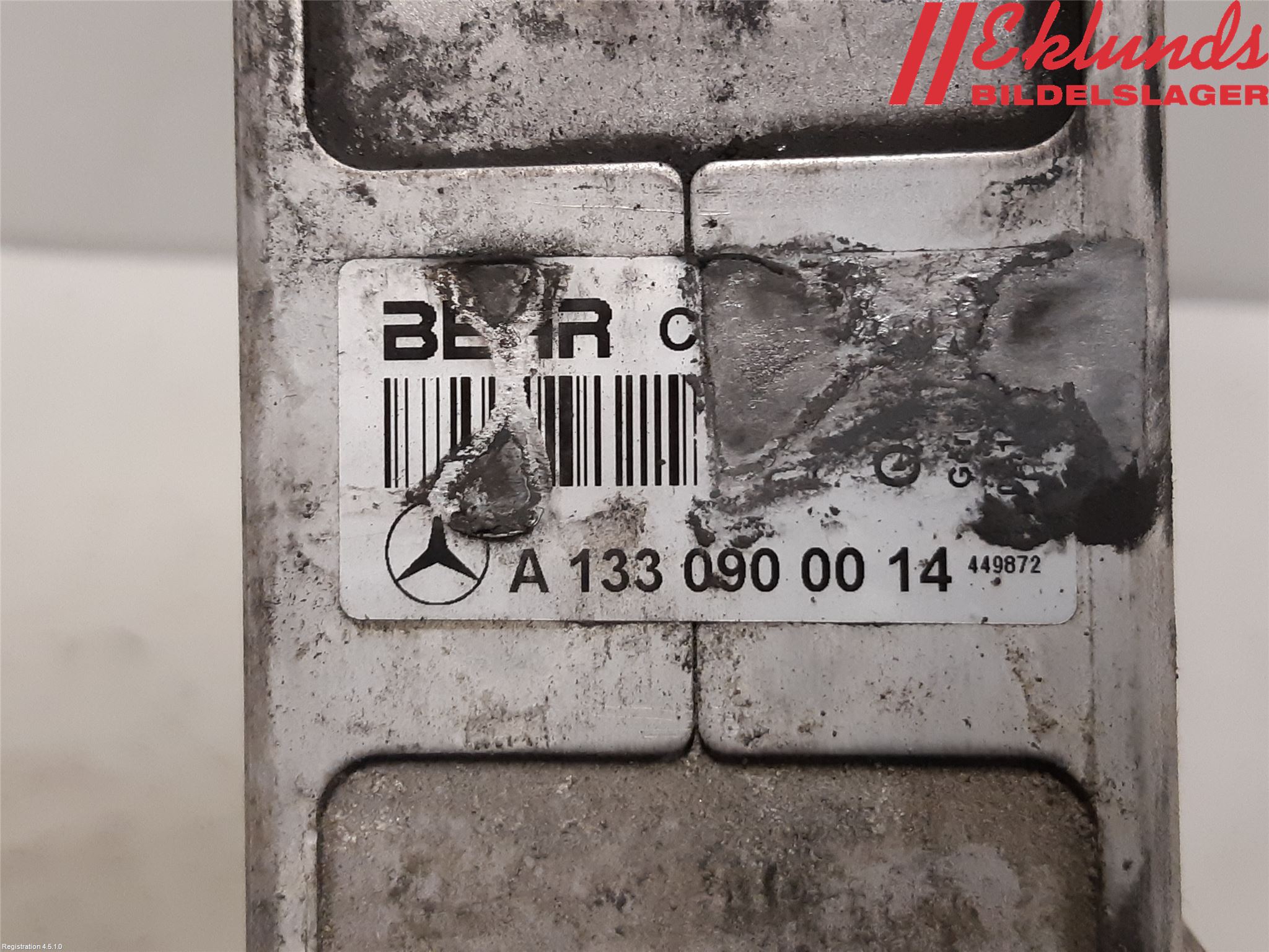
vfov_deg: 53.1
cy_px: 476
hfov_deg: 67.3
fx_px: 953
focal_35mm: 26
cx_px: 634
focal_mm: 3.93
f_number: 1.7
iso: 200
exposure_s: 1/50
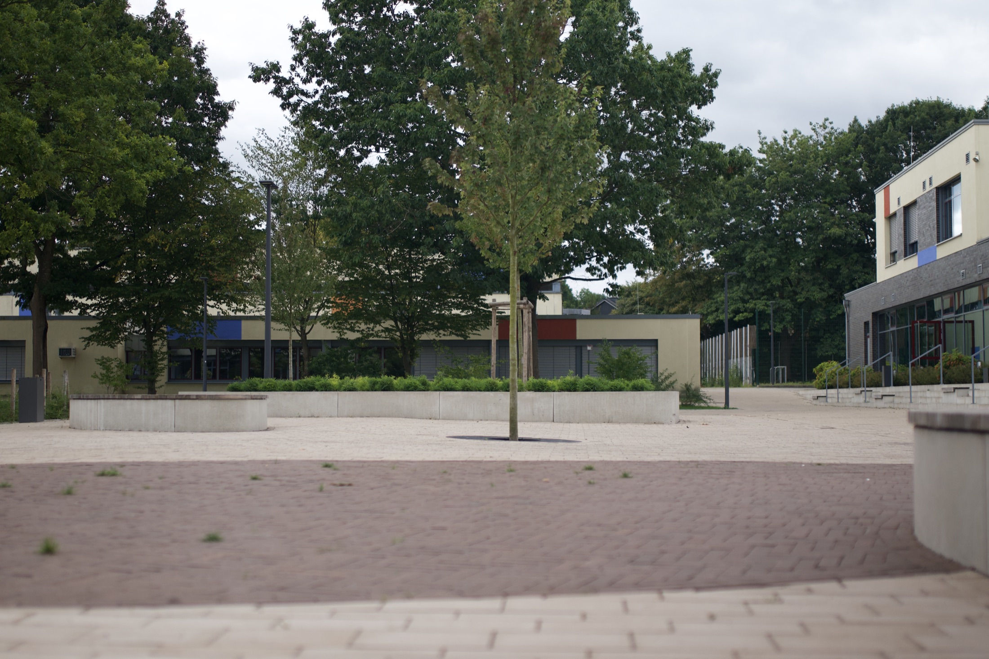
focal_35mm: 52
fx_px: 1428
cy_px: 330
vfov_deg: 26.0
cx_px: 494
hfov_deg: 38.2
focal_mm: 35
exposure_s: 1/250
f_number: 1.4
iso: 320
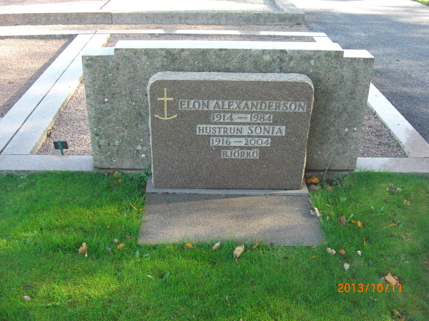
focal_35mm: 38
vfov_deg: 37.7
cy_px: 160
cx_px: 214
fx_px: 471
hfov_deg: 49.0
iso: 100
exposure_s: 1/100
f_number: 2.8
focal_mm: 7.9
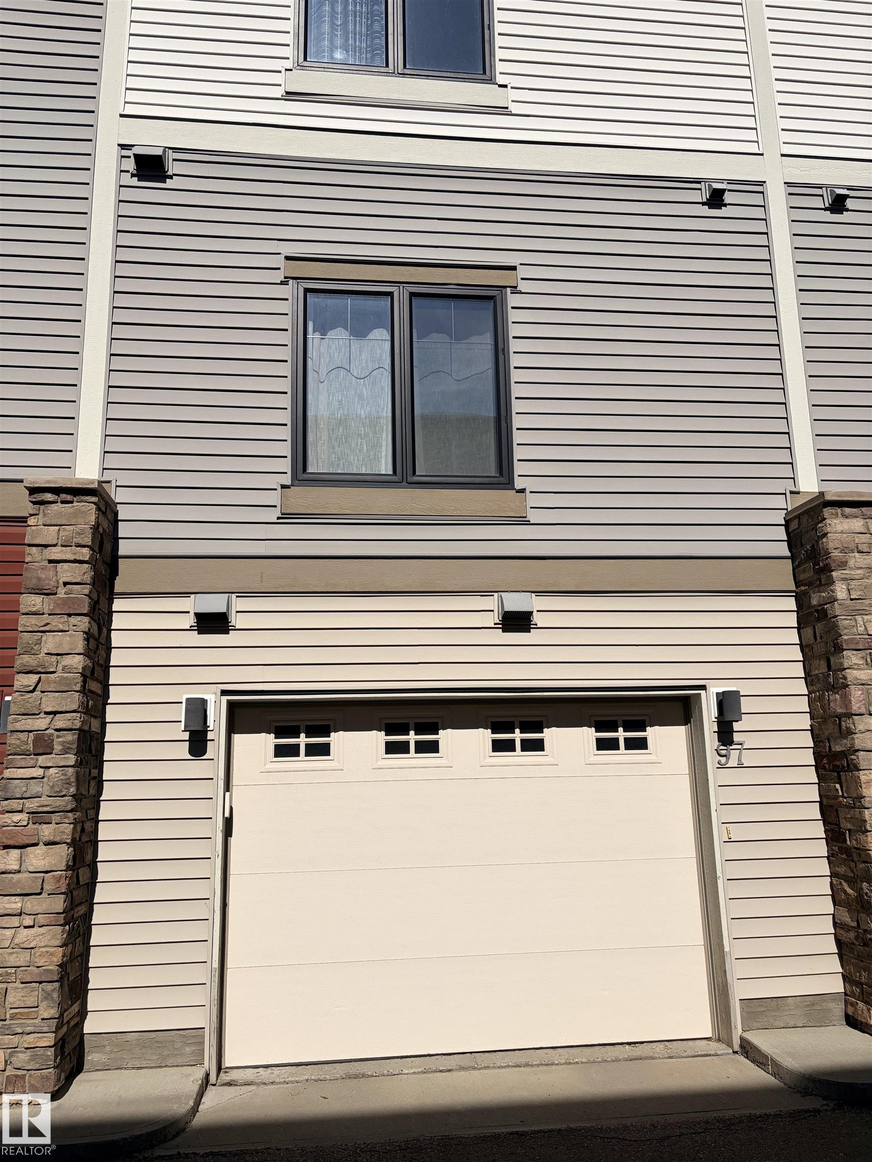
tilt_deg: +12.1
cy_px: 581
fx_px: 873
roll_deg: +2.1
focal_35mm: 26
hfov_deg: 53.1
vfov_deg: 67.3
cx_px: 436
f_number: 1.6
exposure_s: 1/14493
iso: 50
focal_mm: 5.96
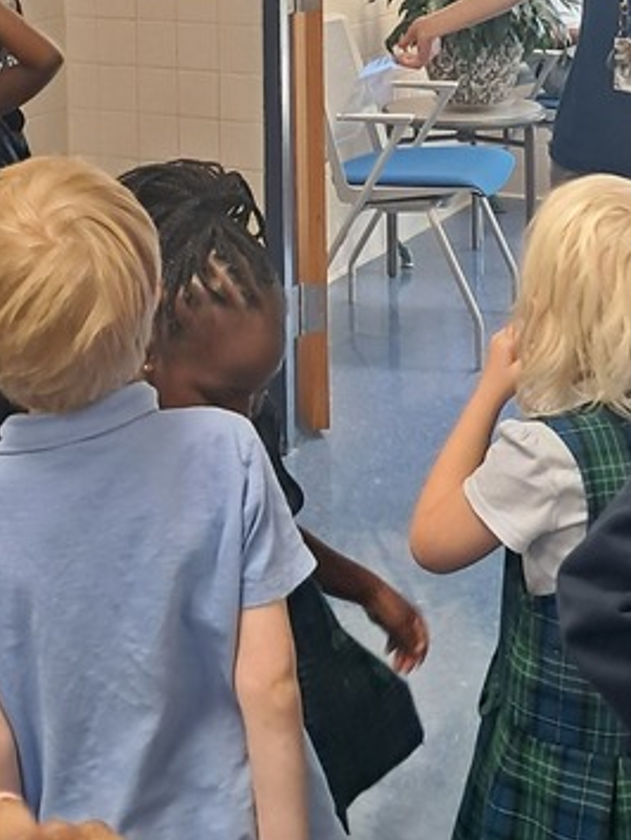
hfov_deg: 18.9
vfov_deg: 23.6
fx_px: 1893
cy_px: -66
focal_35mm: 78
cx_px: 256
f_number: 1.8
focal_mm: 4
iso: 250
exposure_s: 1/60
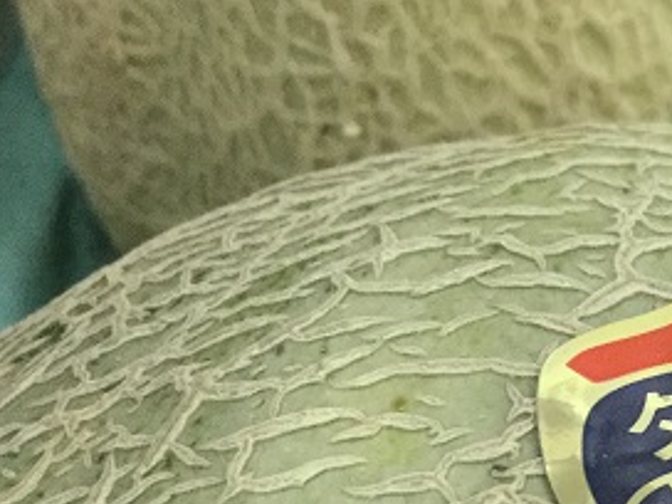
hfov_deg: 20.2
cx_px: 718
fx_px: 1805
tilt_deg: -49.4
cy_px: 372
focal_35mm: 93
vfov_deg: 15.8
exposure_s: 1/33
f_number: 2.4
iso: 250
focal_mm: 3.3
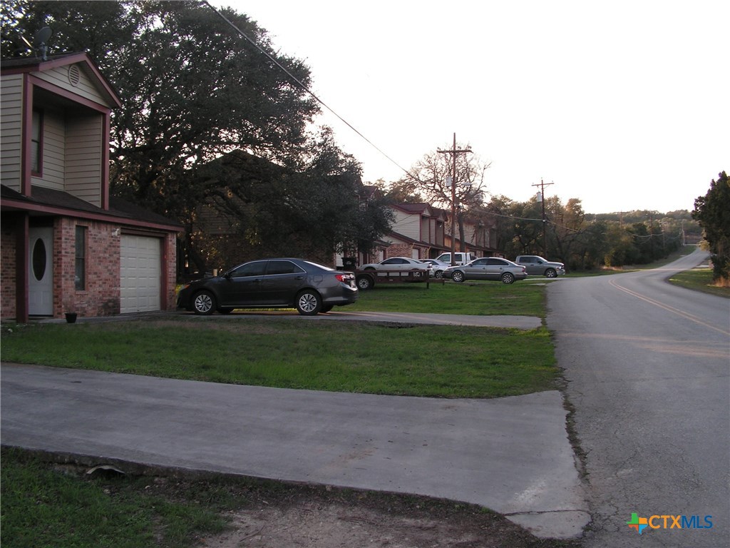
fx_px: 759
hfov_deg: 51.4
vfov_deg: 39.7
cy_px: 274
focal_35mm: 36
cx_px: 365
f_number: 4.8
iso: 50
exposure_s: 1/60
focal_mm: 6
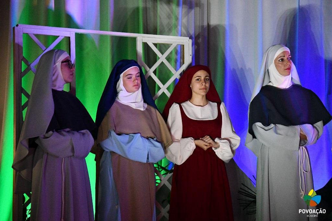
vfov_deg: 10.8
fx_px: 1171
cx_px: 166
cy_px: 110
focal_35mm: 127
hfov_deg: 16.1
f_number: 5.6
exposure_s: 1/60
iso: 5600
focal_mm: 85
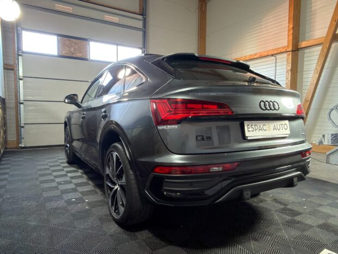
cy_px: 127
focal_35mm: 24
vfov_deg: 56.8
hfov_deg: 71.6
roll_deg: -1.0
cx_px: 169
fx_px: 234
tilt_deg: -3.6
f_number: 2.2
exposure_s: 1/25
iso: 250
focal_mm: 2.22
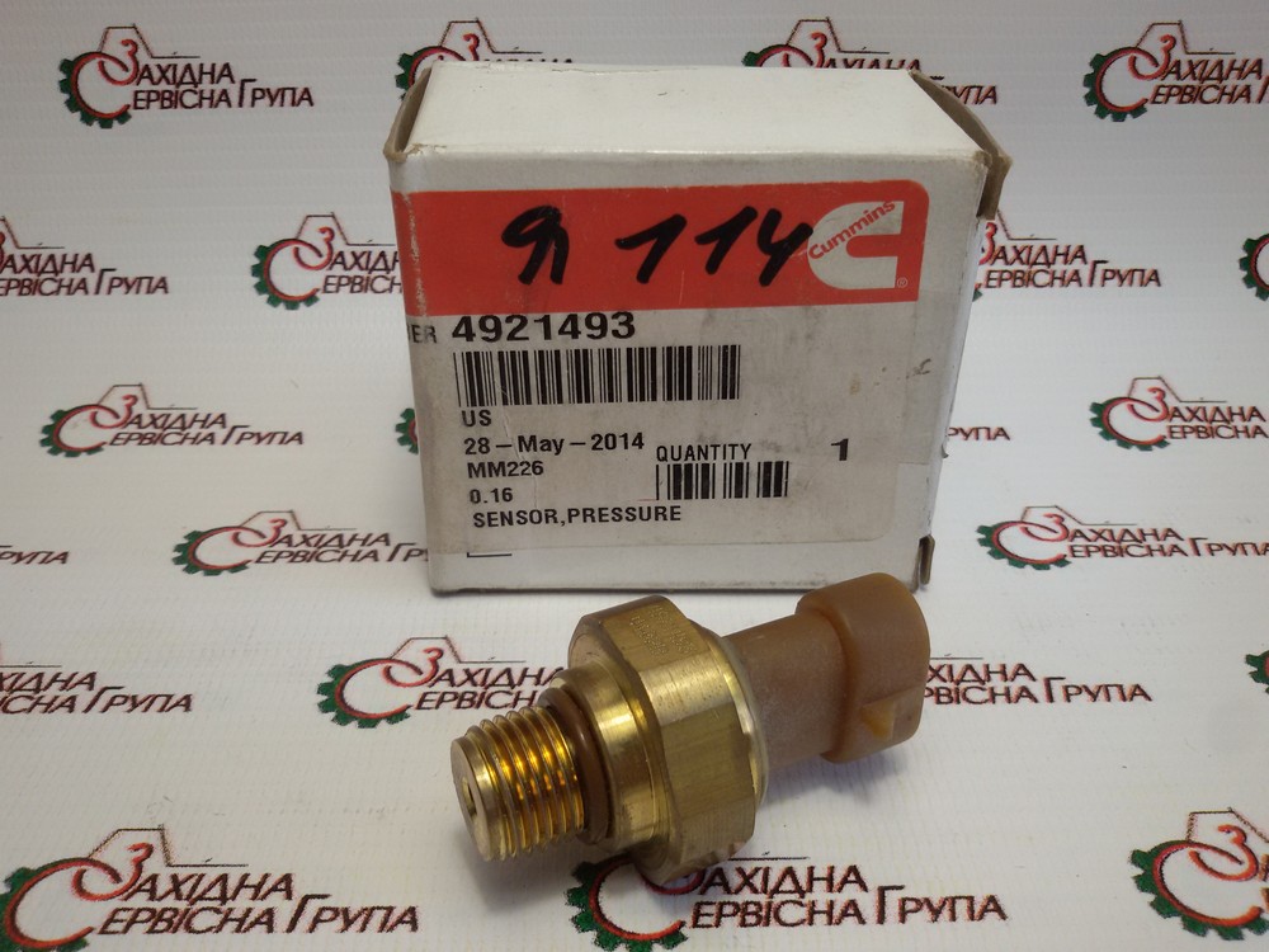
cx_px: 634
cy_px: 476
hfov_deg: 58.4
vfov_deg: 45.4
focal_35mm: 31
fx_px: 1136
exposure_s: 1/100
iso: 50
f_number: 2.4
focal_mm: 2.93
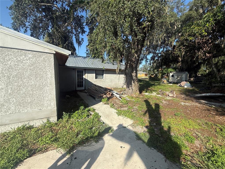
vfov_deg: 85.7
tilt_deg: -4.6
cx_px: 112
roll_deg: -1.4
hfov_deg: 102.1
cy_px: 84
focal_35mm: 14
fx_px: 91
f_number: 2.2
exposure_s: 1/1339
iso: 50
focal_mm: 2.22
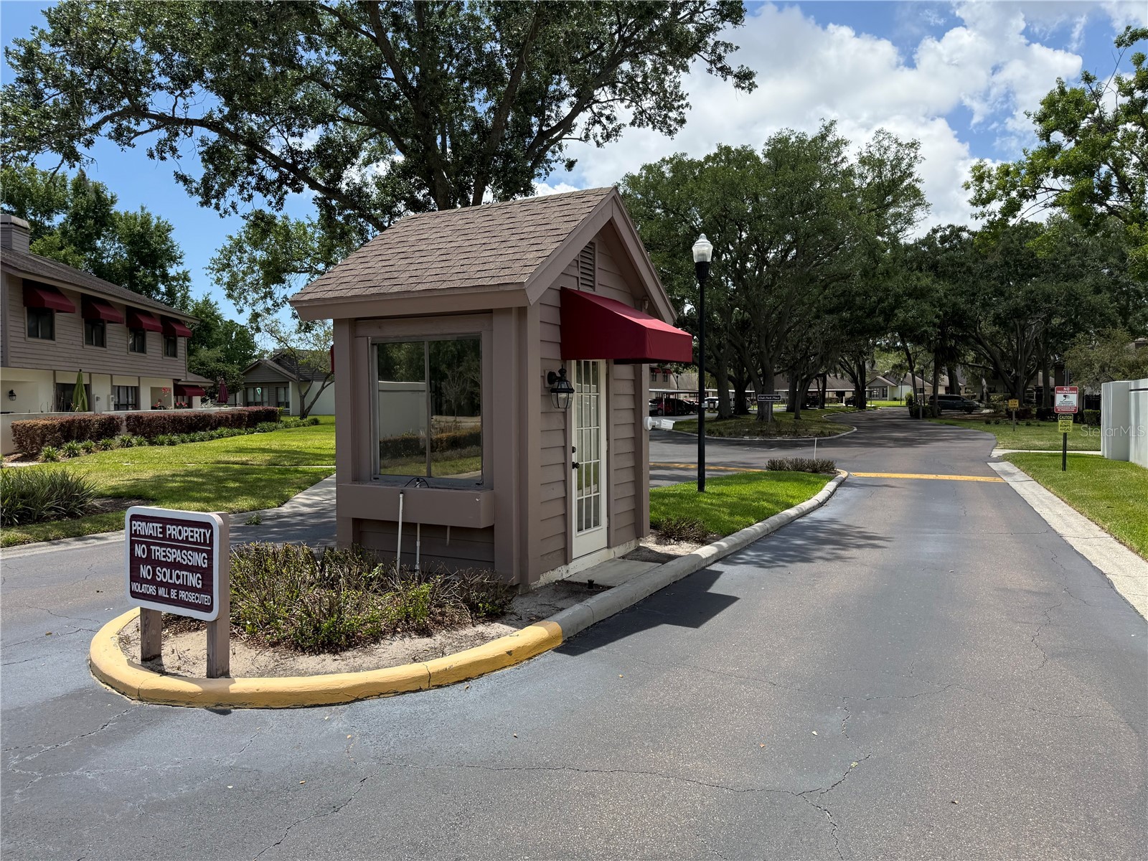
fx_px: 796
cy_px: 430
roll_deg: +0.2
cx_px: 574
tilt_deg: -1.6
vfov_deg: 56.8
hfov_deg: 71.6
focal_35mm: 24
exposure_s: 1/4167
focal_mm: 6.76
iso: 100
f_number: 1.78
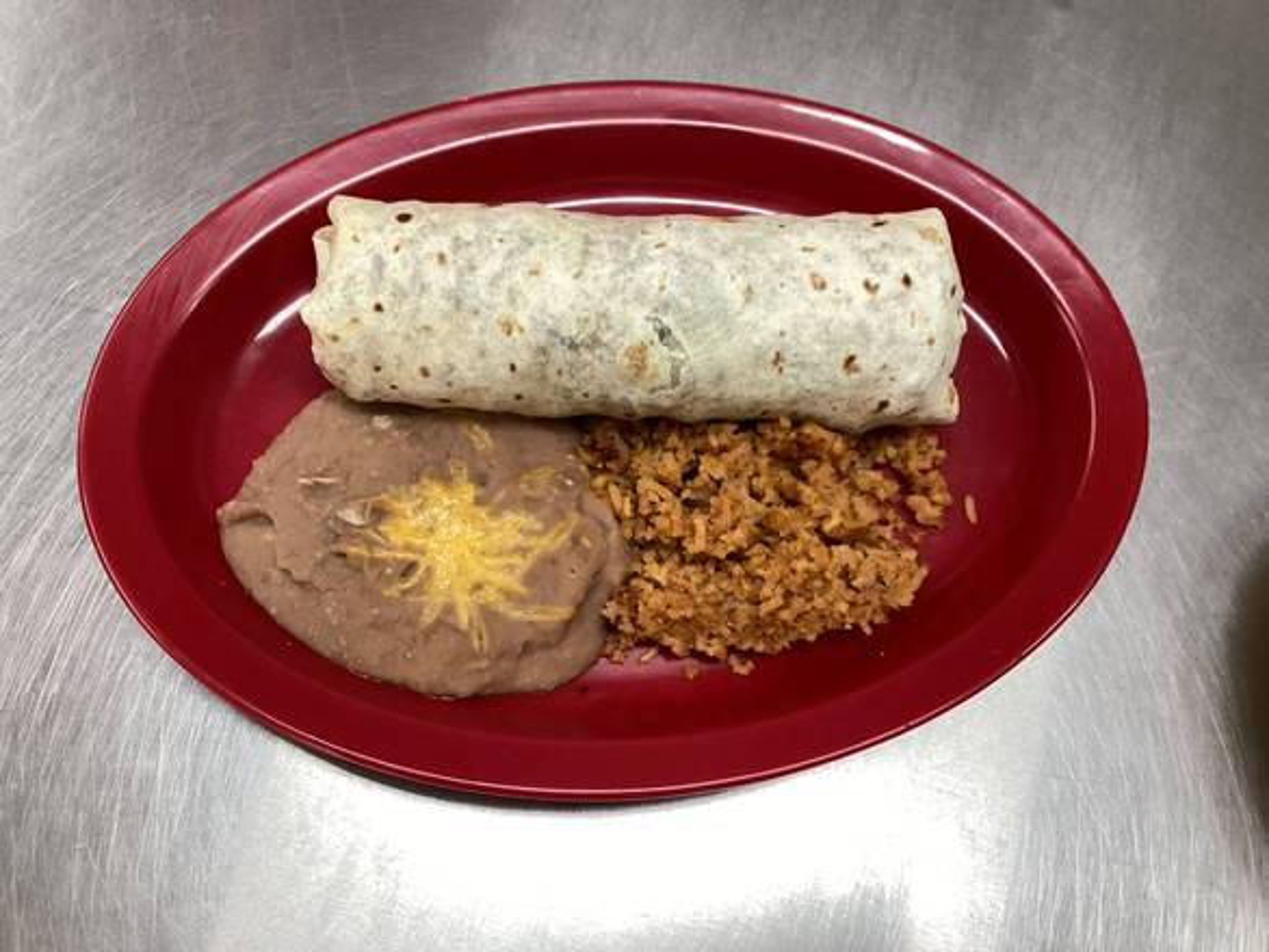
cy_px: 476
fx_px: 1137
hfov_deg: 58.3
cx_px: 634
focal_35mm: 31
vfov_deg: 45.5
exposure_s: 1/60
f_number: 2.4
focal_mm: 3.3
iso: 64
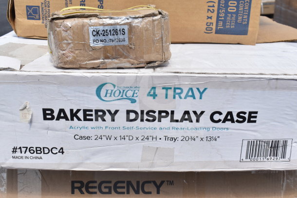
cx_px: 148
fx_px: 322
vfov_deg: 34.2
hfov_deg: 49.5
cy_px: 99
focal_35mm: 39
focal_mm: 26
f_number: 8
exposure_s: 1/250
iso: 200
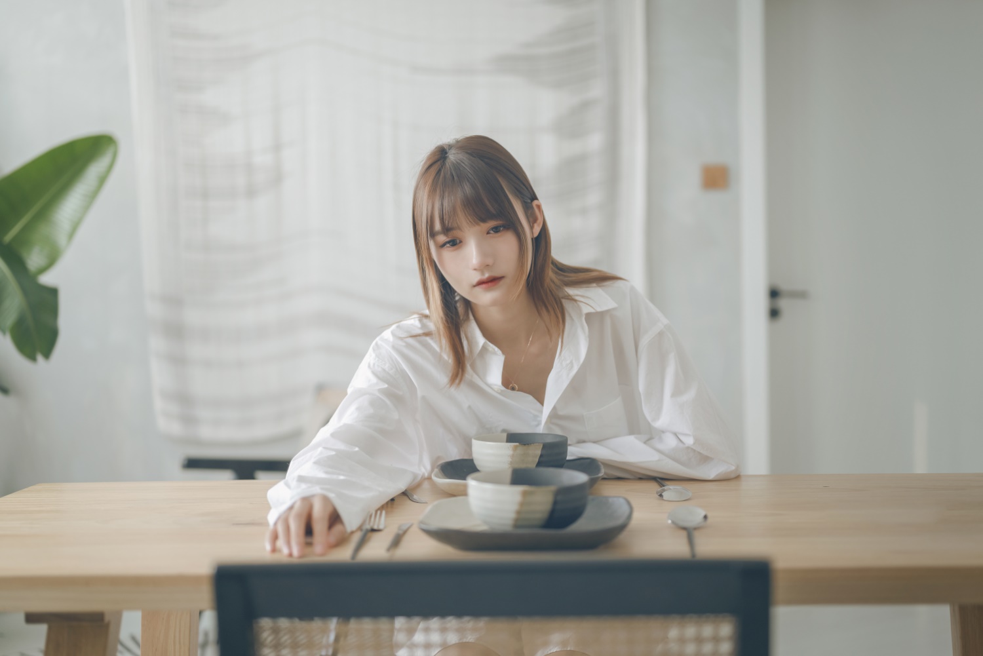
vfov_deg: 27.0
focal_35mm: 50
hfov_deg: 39.6
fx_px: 1366
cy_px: 328
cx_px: 492
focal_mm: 50
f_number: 1.8
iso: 200
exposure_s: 1/60
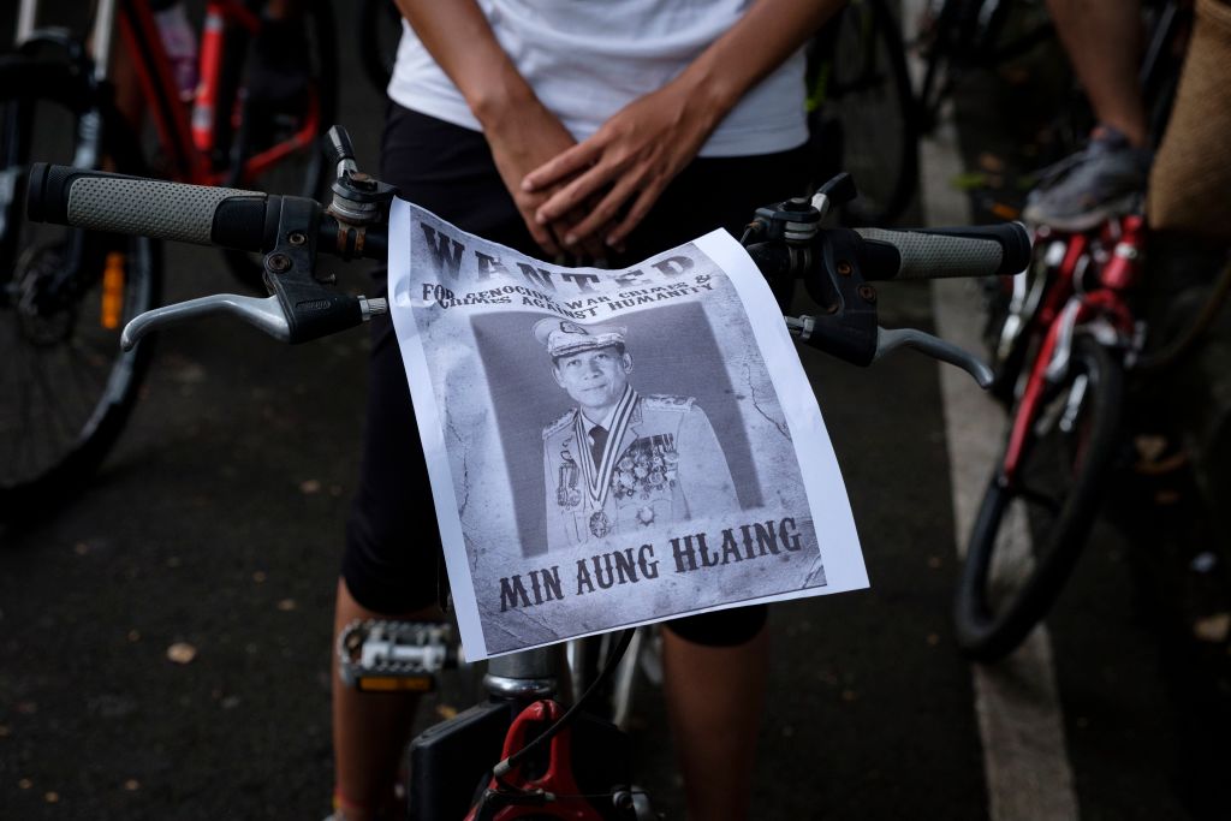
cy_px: 410
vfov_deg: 27.0
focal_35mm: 50
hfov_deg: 39.6
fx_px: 1710
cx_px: 616
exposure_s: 1/350
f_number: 4
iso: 1000
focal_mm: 33.2
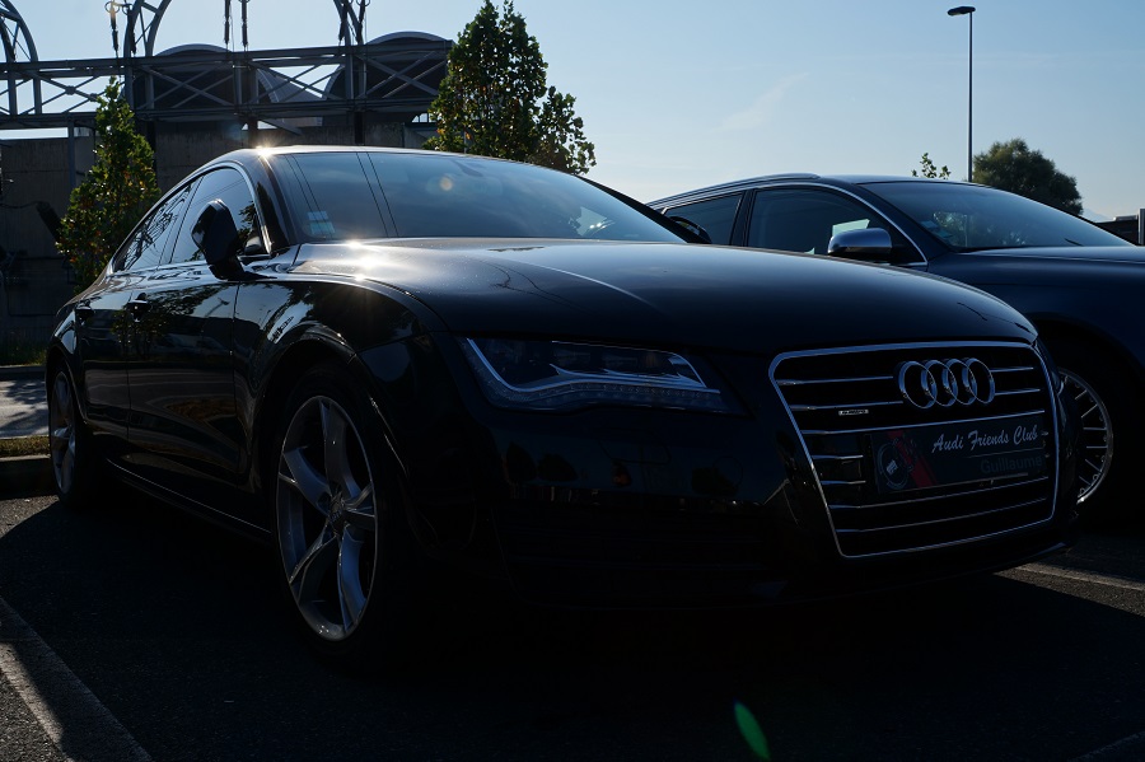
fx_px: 1049
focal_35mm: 33
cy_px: 381
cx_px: 572
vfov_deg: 39.9
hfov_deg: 57.2
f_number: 11
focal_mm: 22
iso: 100
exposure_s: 1/250
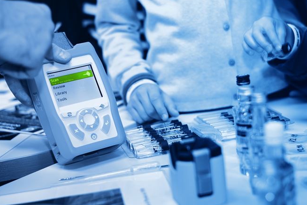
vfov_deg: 17.9
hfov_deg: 26.7
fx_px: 648
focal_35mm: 76
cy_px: 102
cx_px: 153
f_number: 2.2
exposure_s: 1/160
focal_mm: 50
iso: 200
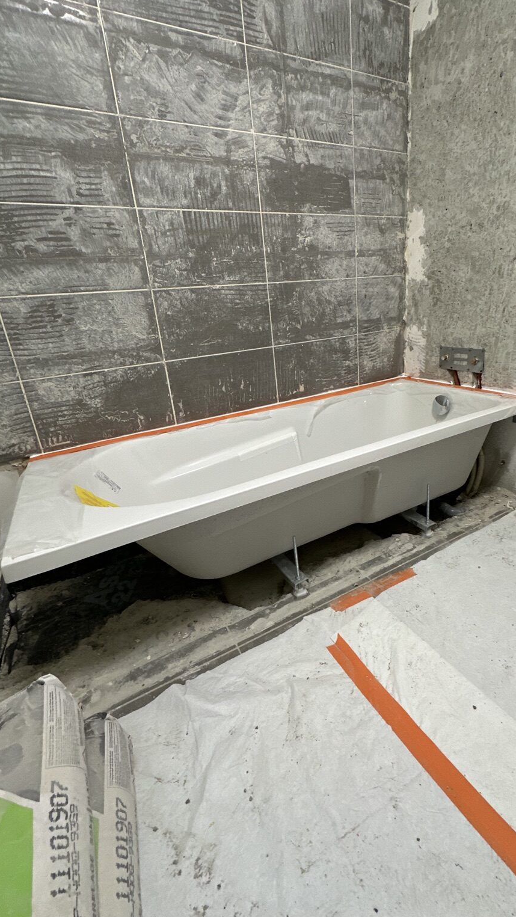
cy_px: 438
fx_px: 389
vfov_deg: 99.3
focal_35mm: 16
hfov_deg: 66.8
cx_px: 291
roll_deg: +6.3
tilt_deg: -19.3
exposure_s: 1/79
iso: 320
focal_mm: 2.22
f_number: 2.2
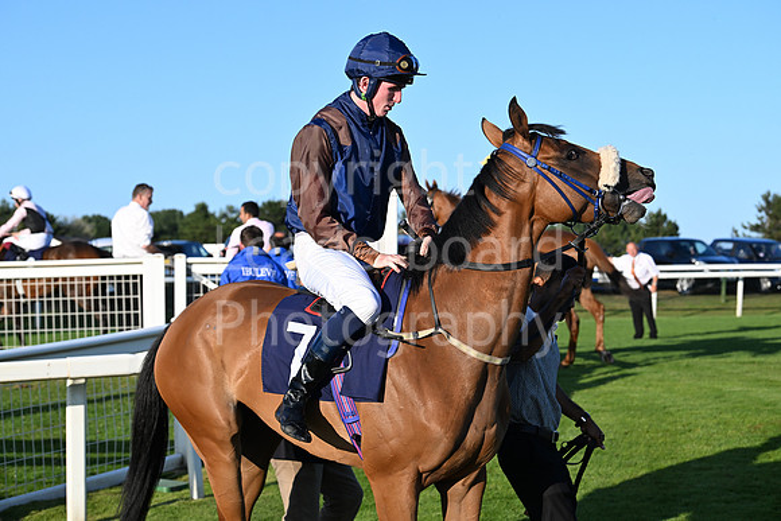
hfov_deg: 27.0
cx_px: 390
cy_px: 260
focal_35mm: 75
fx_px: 1627
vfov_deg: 18.2
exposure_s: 1/3200
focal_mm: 75
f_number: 5.6
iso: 800
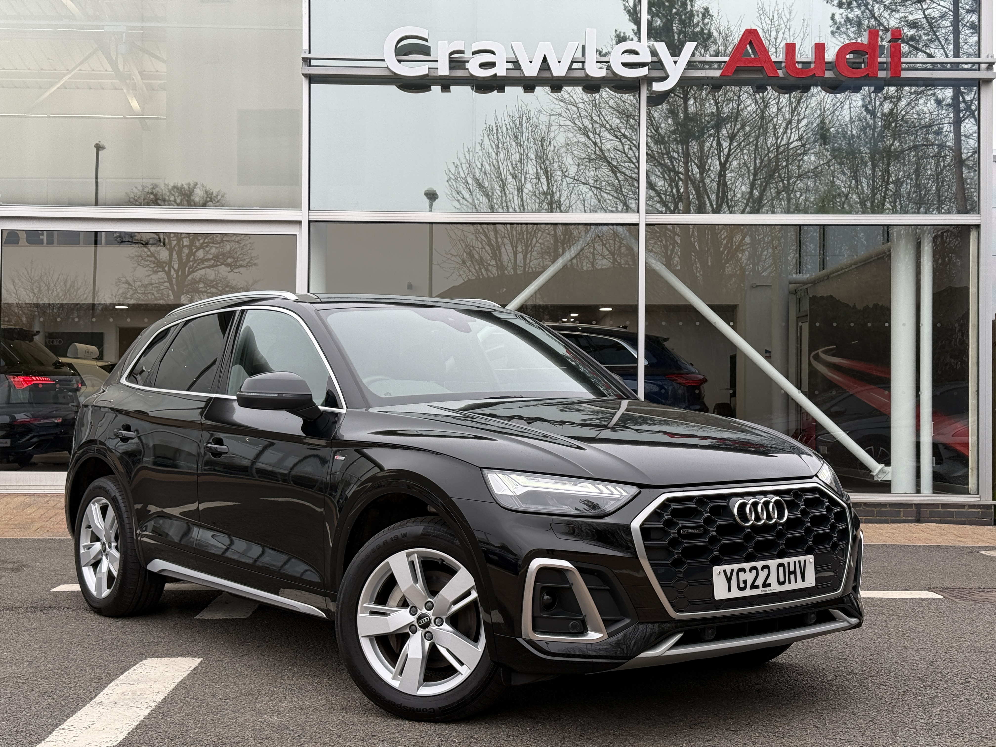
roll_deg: -0.8
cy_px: 374
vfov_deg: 30.3
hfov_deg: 39.7
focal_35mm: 48
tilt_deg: +2.2
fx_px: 1381
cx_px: 498
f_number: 1.78
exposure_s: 1/409
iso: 64
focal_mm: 6.76
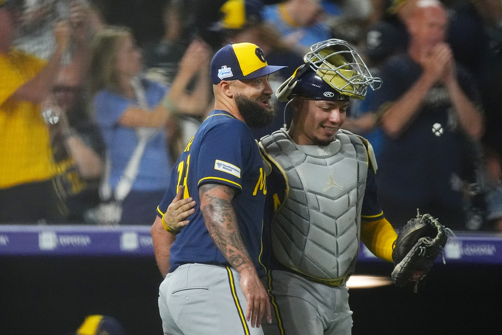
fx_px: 12557
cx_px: 251
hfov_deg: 2.3
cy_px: 168
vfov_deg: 1.5
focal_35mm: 900
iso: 6400
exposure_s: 1/2000
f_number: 4
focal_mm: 600
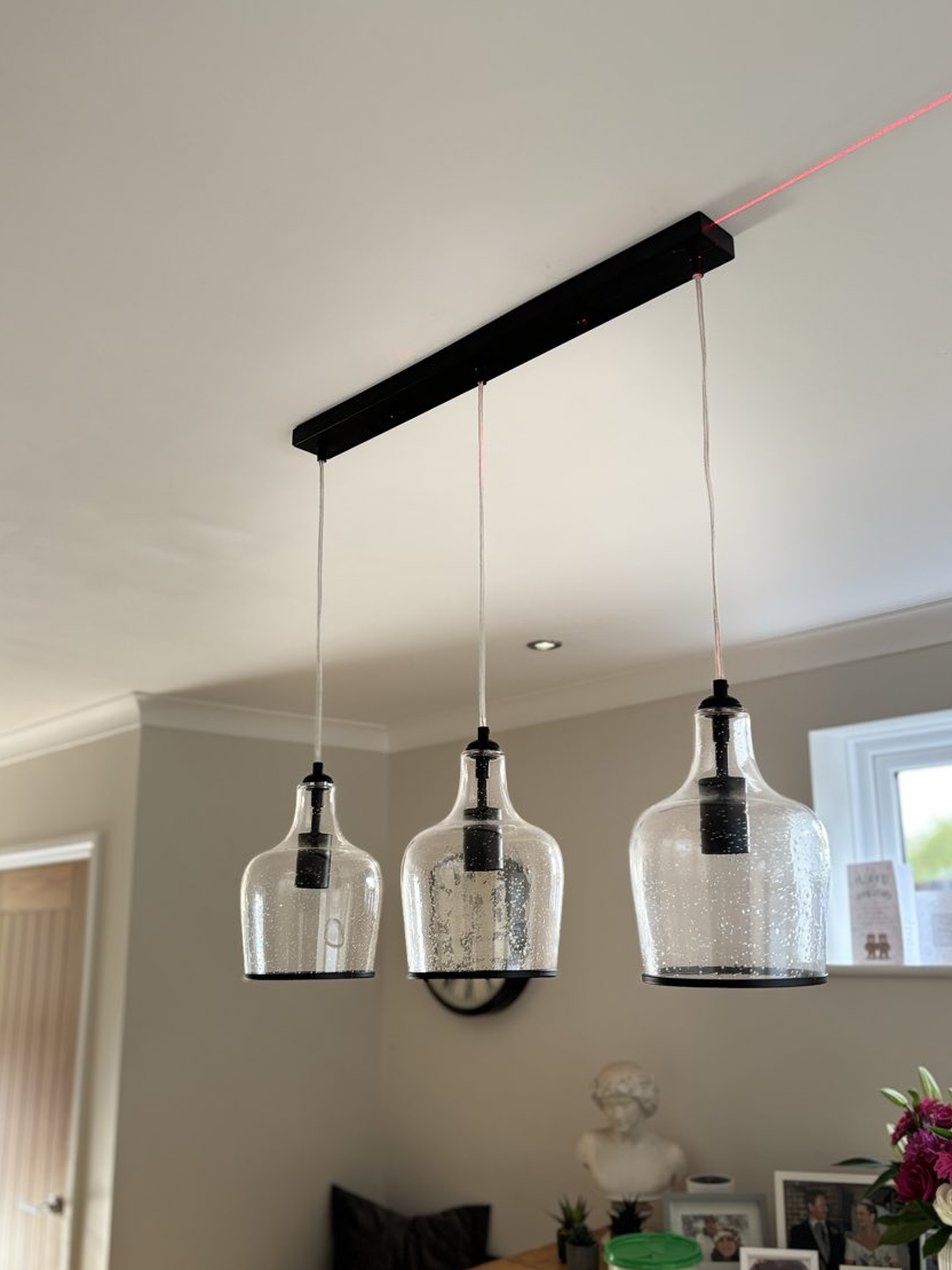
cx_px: 526
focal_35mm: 30
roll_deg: +0.7
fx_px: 1100
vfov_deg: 59.9
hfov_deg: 46.7
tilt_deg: +12.2
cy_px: 678
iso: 125
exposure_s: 1/50
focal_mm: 5.96
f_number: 1.6
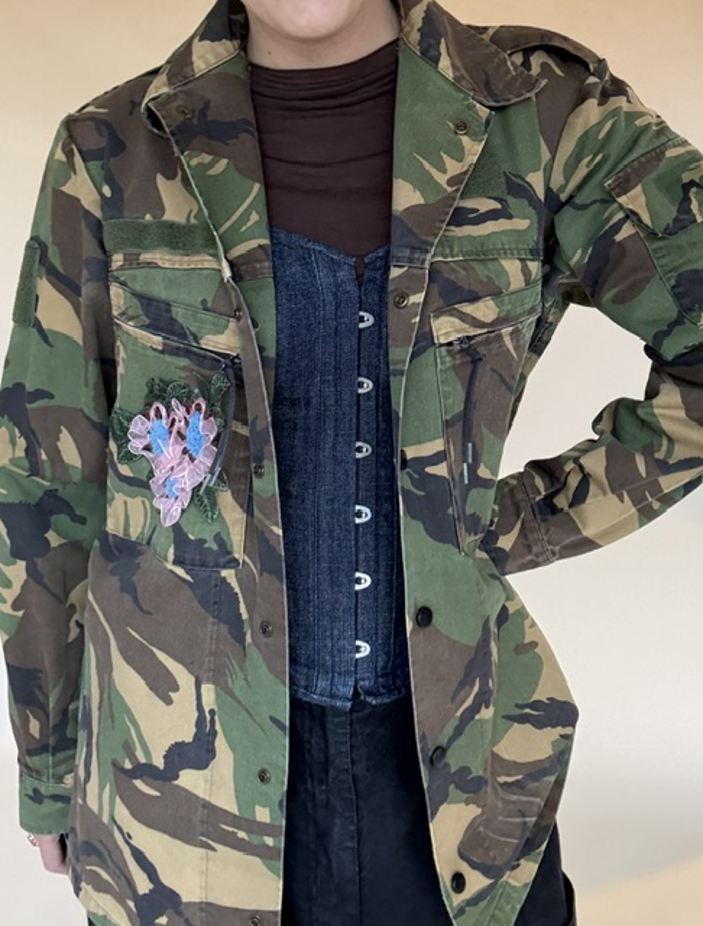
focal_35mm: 30
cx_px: 352
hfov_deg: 47.1
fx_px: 806
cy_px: 463
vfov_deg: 59.7
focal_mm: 2.69
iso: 100
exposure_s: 1/60
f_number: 1.9
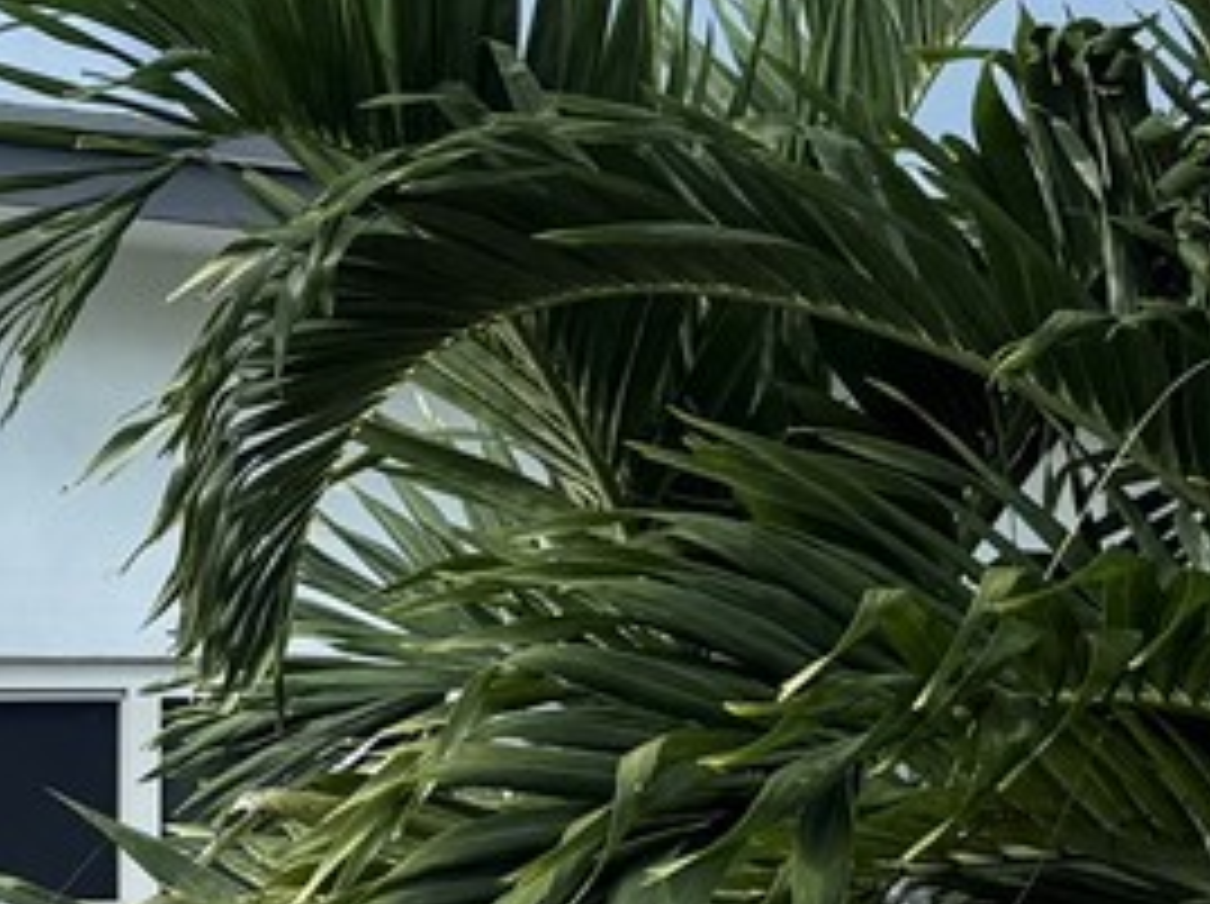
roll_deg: -1.1
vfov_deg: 10.3
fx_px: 4992
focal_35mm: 143
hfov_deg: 12.3
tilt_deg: +3.0
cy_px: 850
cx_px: -1161
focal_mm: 6.76
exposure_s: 1/1855
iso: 80
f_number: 1.78
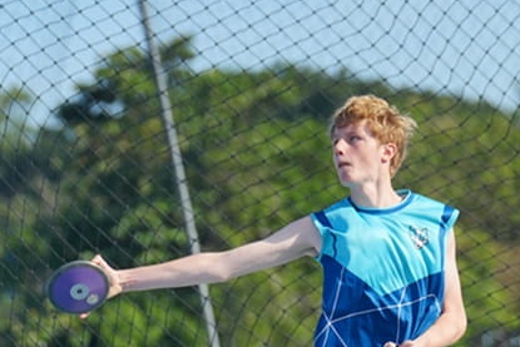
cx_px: 314
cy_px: 316
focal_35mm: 374
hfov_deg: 5.5
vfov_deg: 3.7
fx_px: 5404
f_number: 4
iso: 250
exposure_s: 1/2500
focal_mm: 138
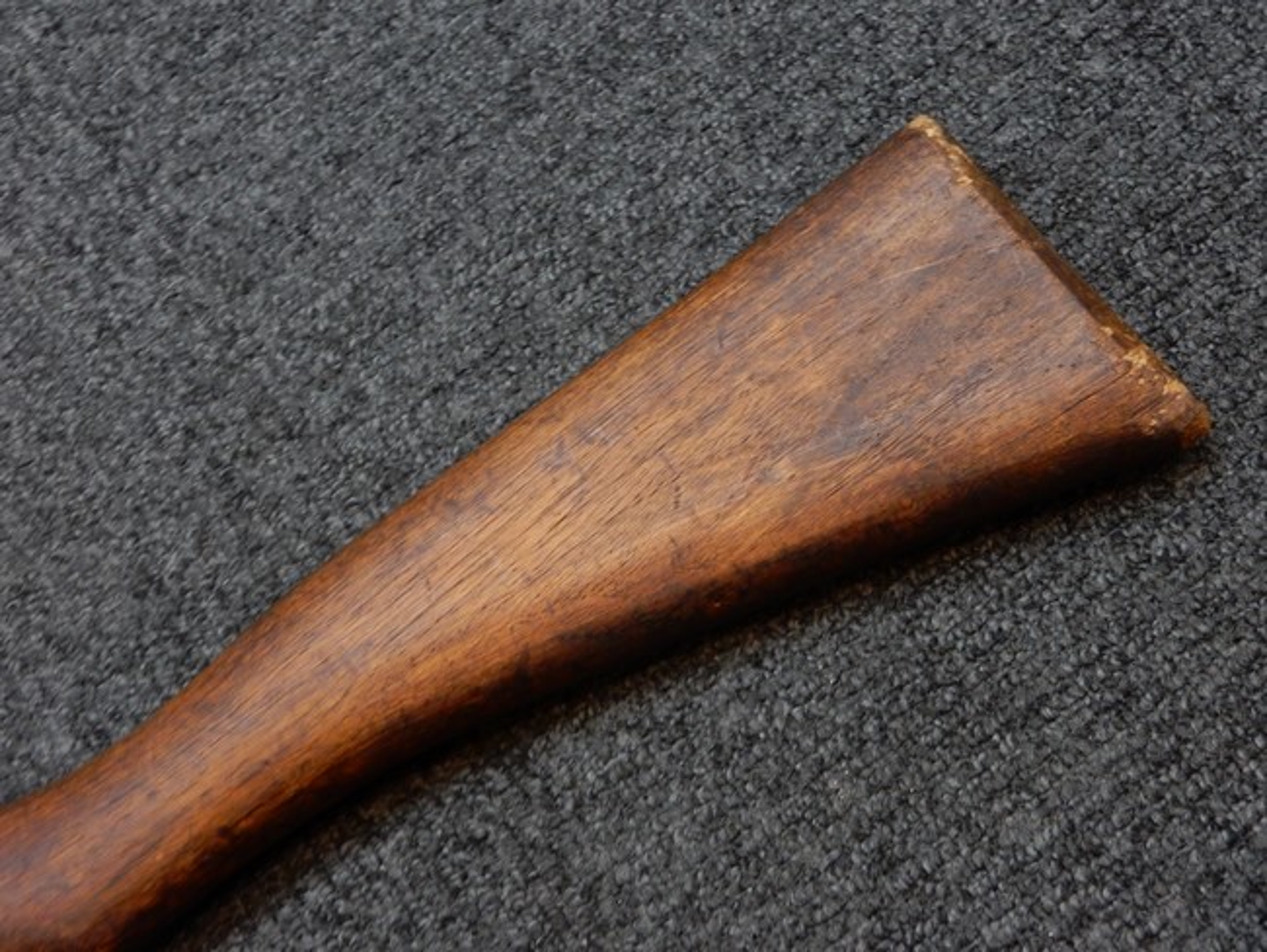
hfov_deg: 37.5
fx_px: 1867
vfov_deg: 28.6
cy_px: 476
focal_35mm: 51
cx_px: 634
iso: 400
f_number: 4.5
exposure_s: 1/10
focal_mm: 9
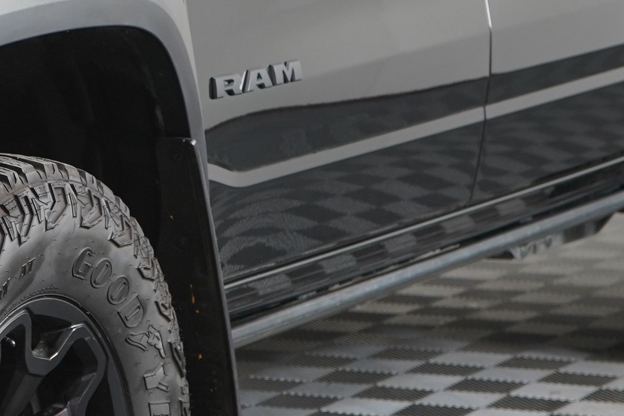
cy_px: 35
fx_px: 3415
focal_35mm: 197
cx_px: -195
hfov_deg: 10.2
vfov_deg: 7.0
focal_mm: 48
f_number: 4.5
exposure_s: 1/60
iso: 500
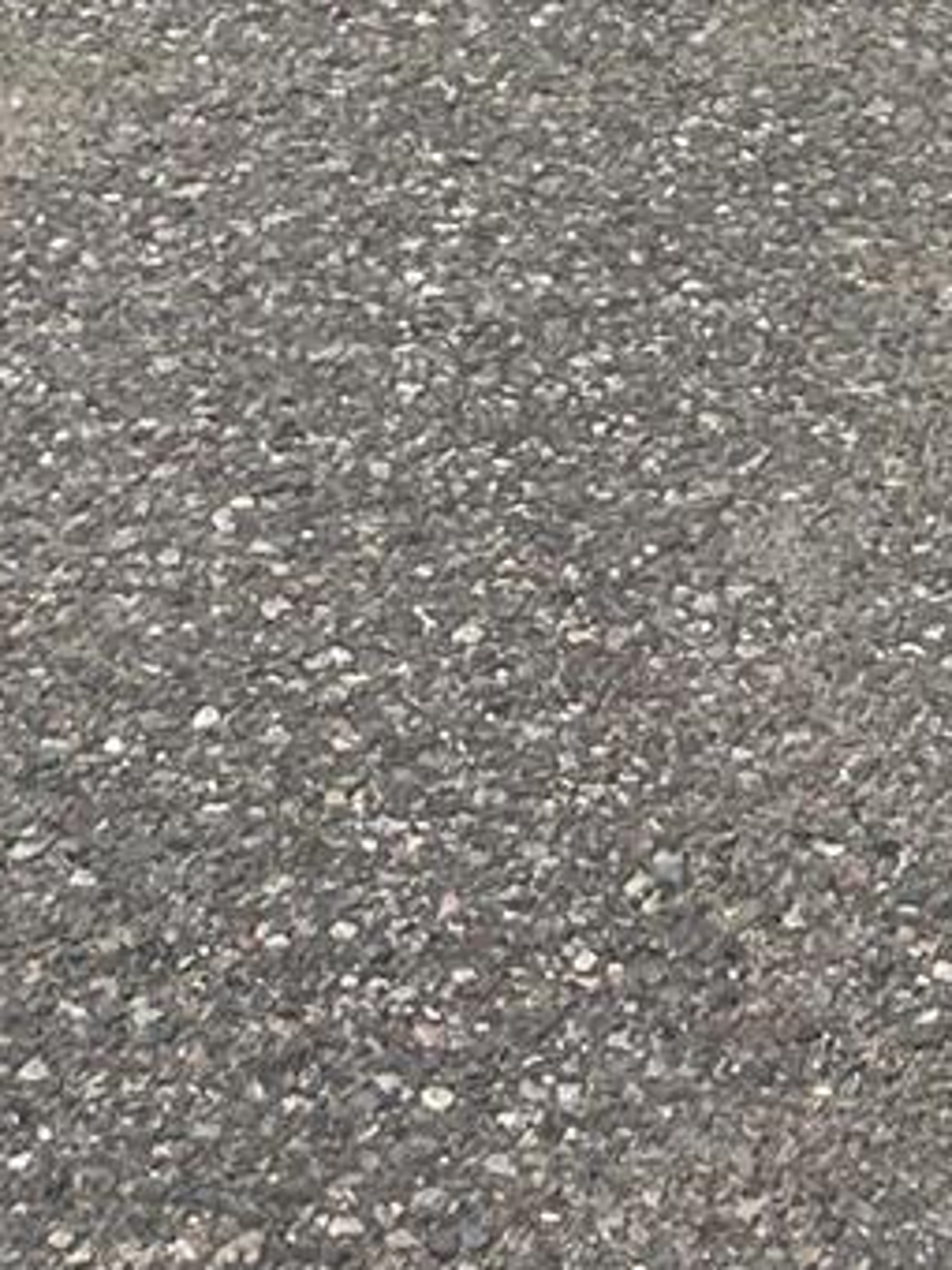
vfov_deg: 8.8
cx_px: 265
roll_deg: +0.1
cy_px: -2816
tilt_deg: +7.6
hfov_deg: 8.4
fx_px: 6454
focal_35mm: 176
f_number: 1.5
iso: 50
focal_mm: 5.7
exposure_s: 1/3257
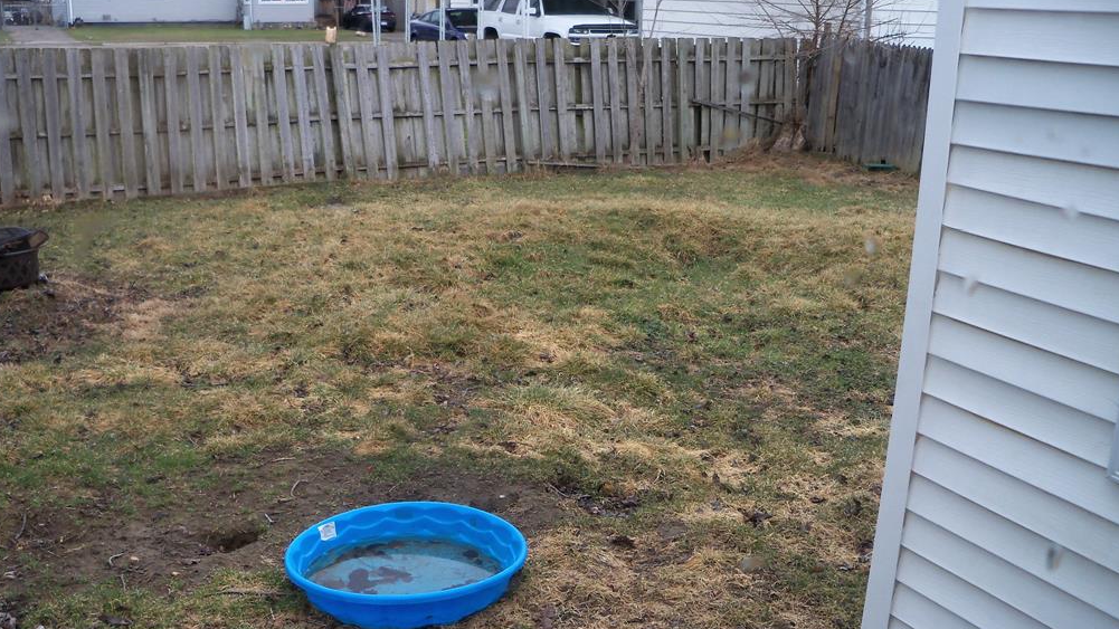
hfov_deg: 51.6
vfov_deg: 30.3
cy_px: 406
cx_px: 558
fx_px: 1157
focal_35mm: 39
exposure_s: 1/125
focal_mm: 6.2
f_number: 3.5
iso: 80
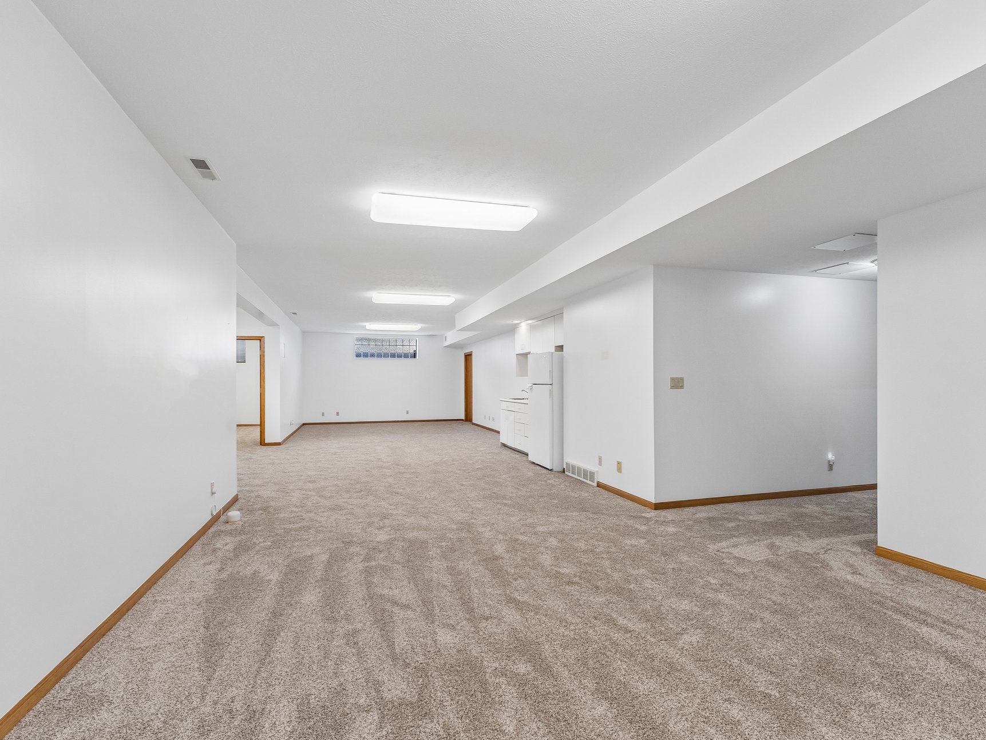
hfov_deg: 94.5
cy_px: 375
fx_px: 456
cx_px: 476
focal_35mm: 16
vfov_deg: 78.1
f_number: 6.3
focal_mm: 14
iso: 500
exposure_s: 1/20
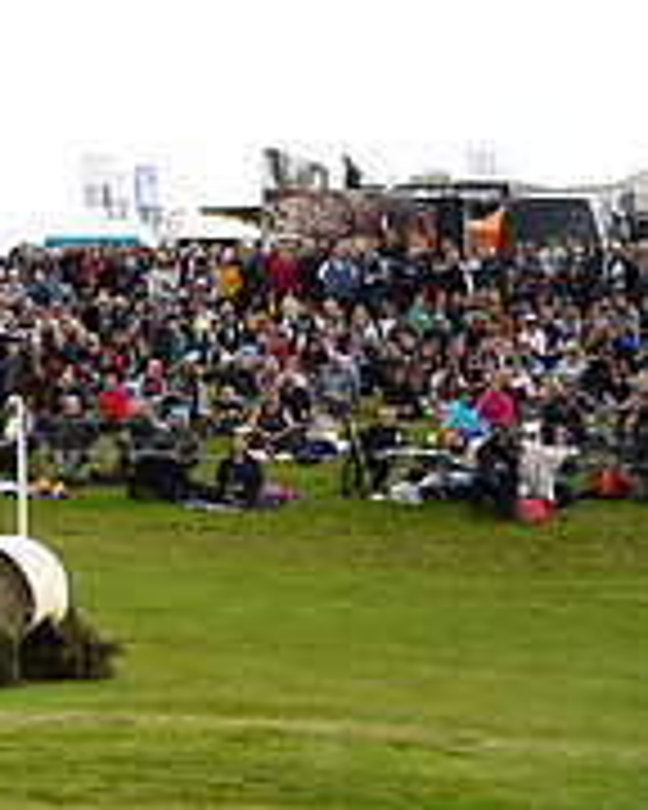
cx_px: -648
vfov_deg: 13.2
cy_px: 72
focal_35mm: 145
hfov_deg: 9.9
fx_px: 3476
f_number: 4.2
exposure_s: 1/1250
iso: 500
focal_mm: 48
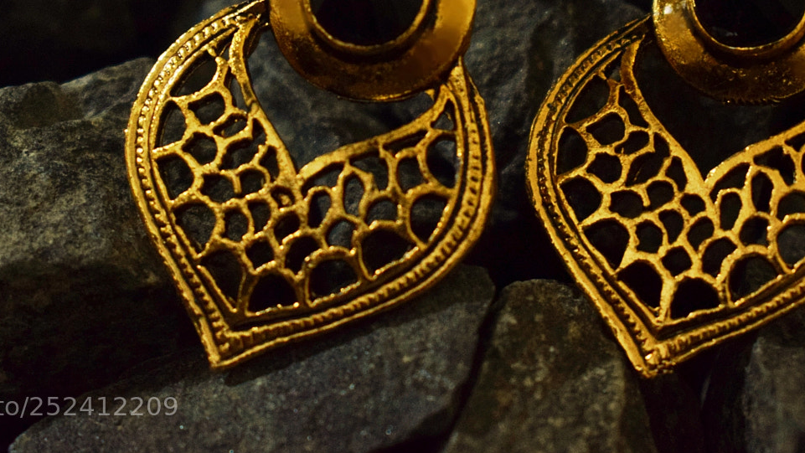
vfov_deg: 8.4
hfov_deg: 14.9
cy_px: 25
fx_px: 3072
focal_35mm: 144
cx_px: 410
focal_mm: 55
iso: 1600
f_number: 5.6
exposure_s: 1/30
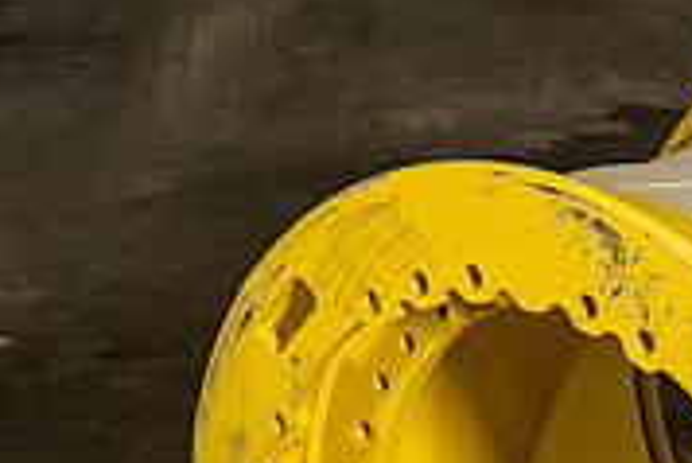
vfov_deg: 9.1
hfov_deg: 13.5
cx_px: 688
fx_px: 2886
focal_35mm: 150
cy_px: 551
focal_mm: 46
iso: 800
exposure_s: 1/125
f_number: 5.6
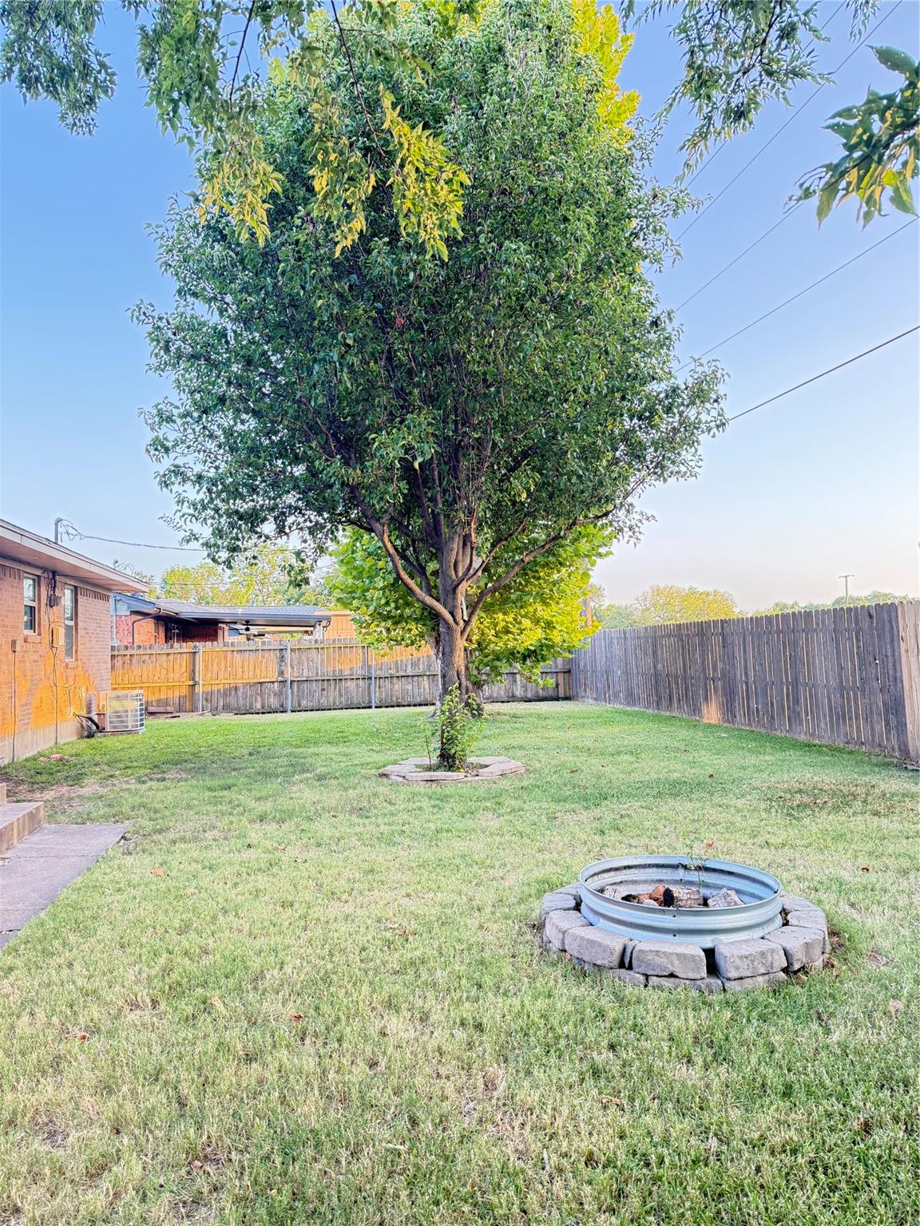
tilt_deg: +1.7
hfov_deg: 56.8
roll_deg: +1.1
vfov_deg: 71.6
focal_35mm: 24
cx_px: 460
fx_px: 850
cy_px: 613
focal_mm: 6.76
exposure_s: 1/117
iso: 200
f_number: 1.78
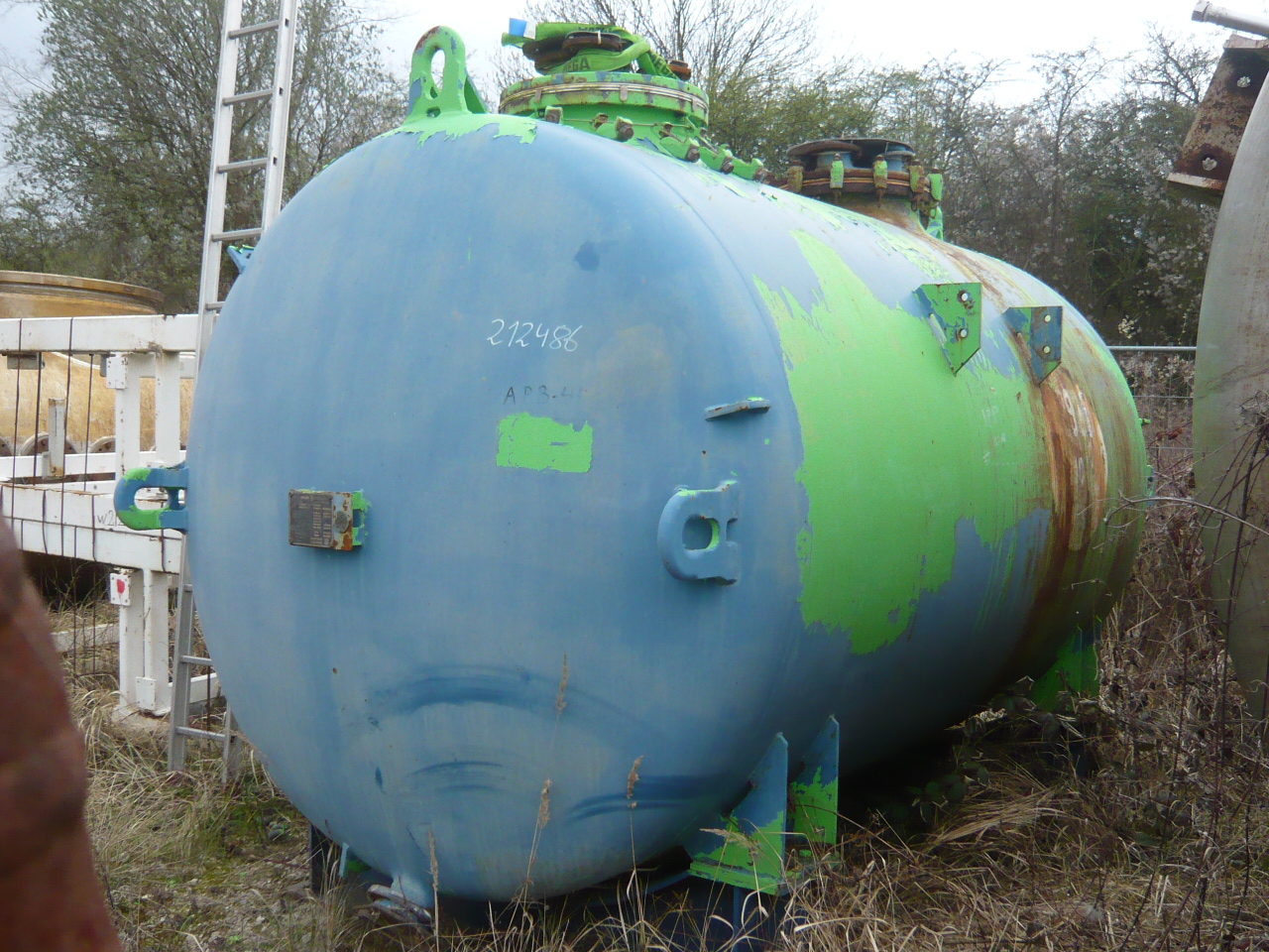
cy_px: 476
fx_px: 1283
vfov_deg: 40.7
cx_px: 634
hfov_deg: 52.6
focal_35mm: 35
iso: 200
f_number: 2.8
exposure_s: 1/640
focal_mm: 4.6
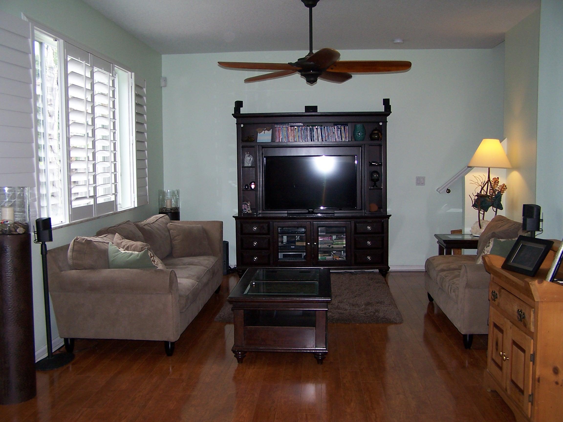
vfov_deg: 37.7
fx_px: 618
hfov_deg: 49.0
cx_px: 282
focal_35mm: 38
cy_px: 211
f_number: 2.8
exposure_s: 1/60
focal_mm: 6.3
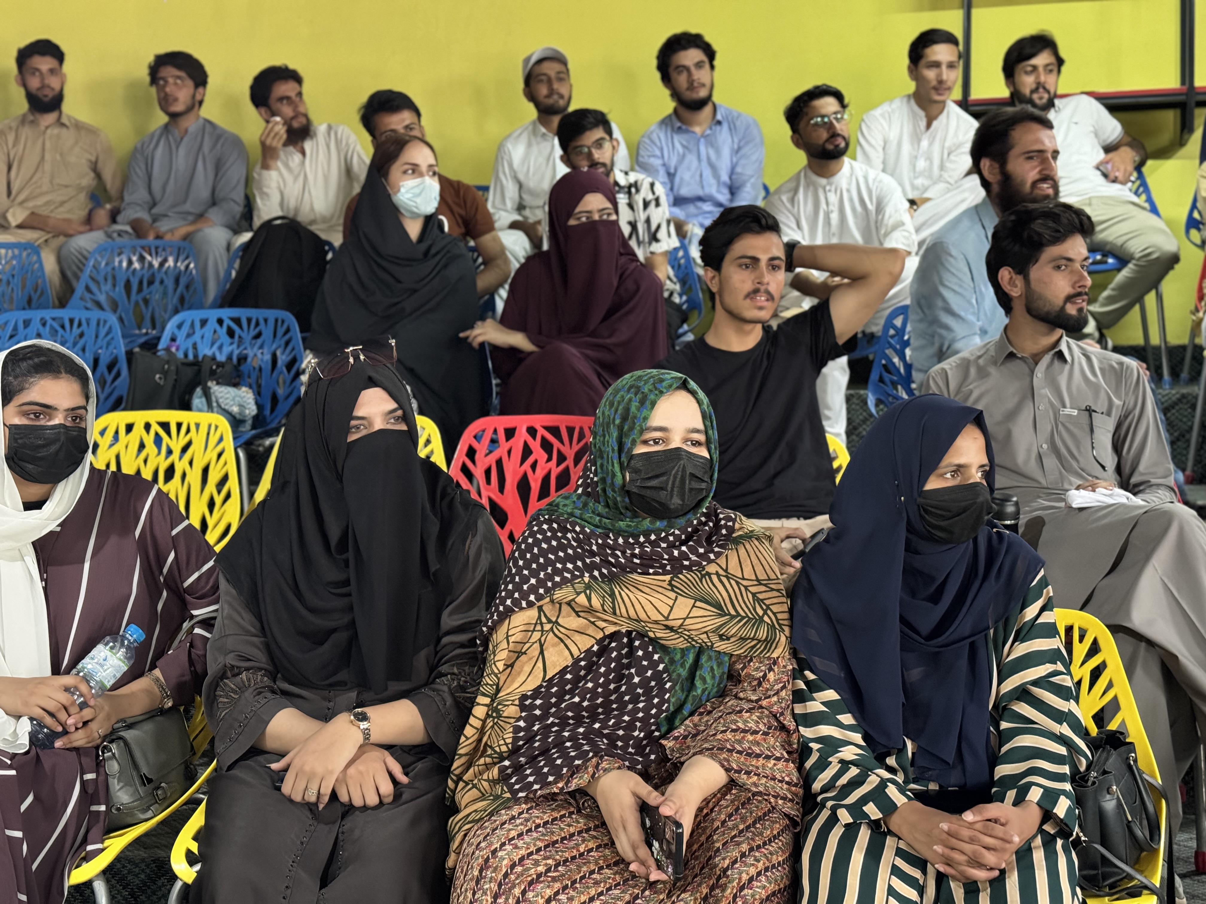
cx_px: 603
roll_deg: +0.6
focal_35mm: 48
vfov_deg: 30.3
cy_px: 452
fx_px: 1672
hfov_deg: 39.7
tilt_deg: -2.3
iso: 500
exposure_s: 1/25
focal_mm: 6.76
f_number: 1.78
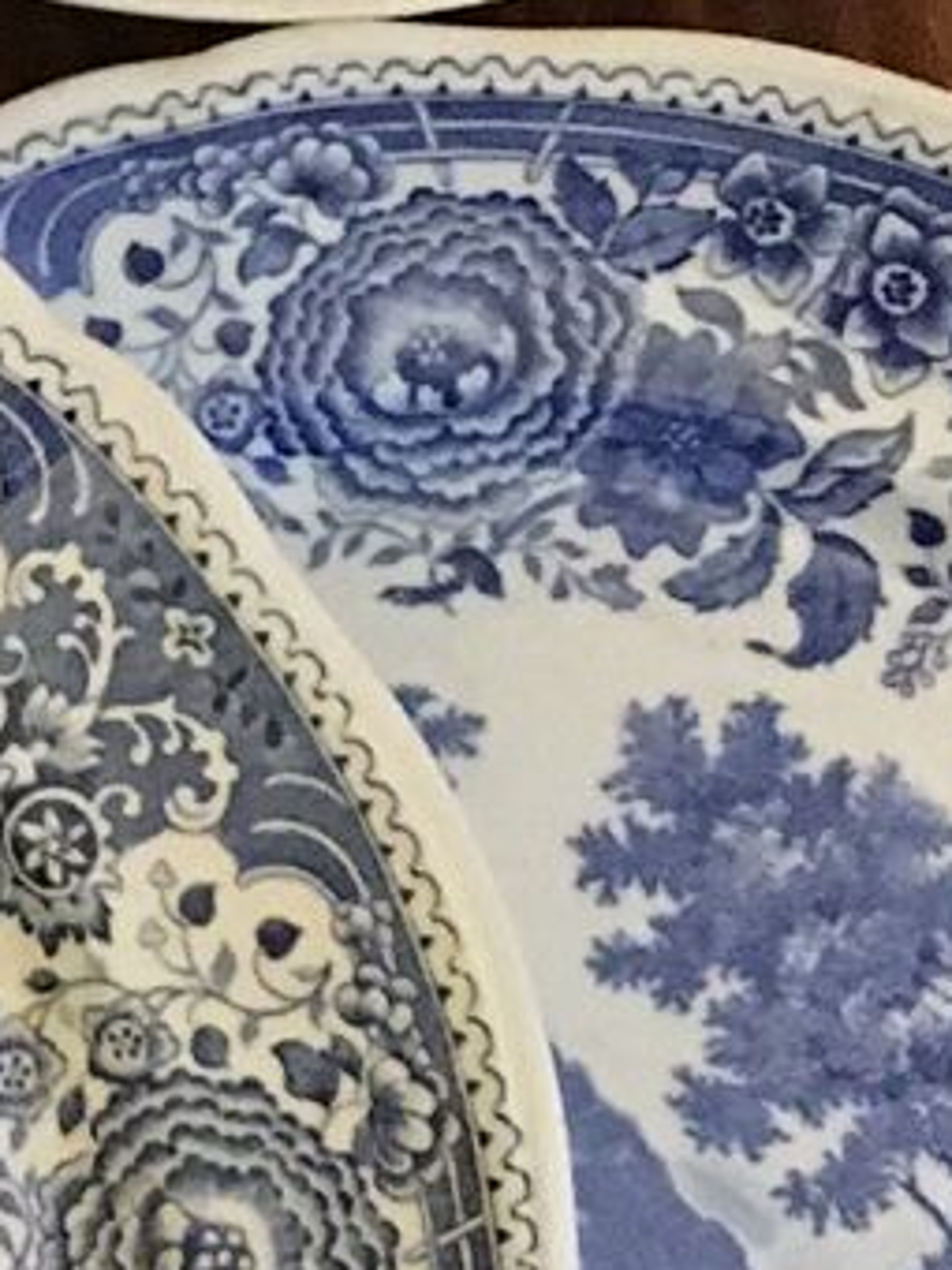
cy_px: 116
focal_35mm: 172
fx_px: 6307
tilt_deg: -78.5
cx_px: -836
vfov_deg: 11.4
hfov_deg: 8.3
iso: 320
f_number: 2.2
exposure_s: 1/17
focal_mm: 4.15
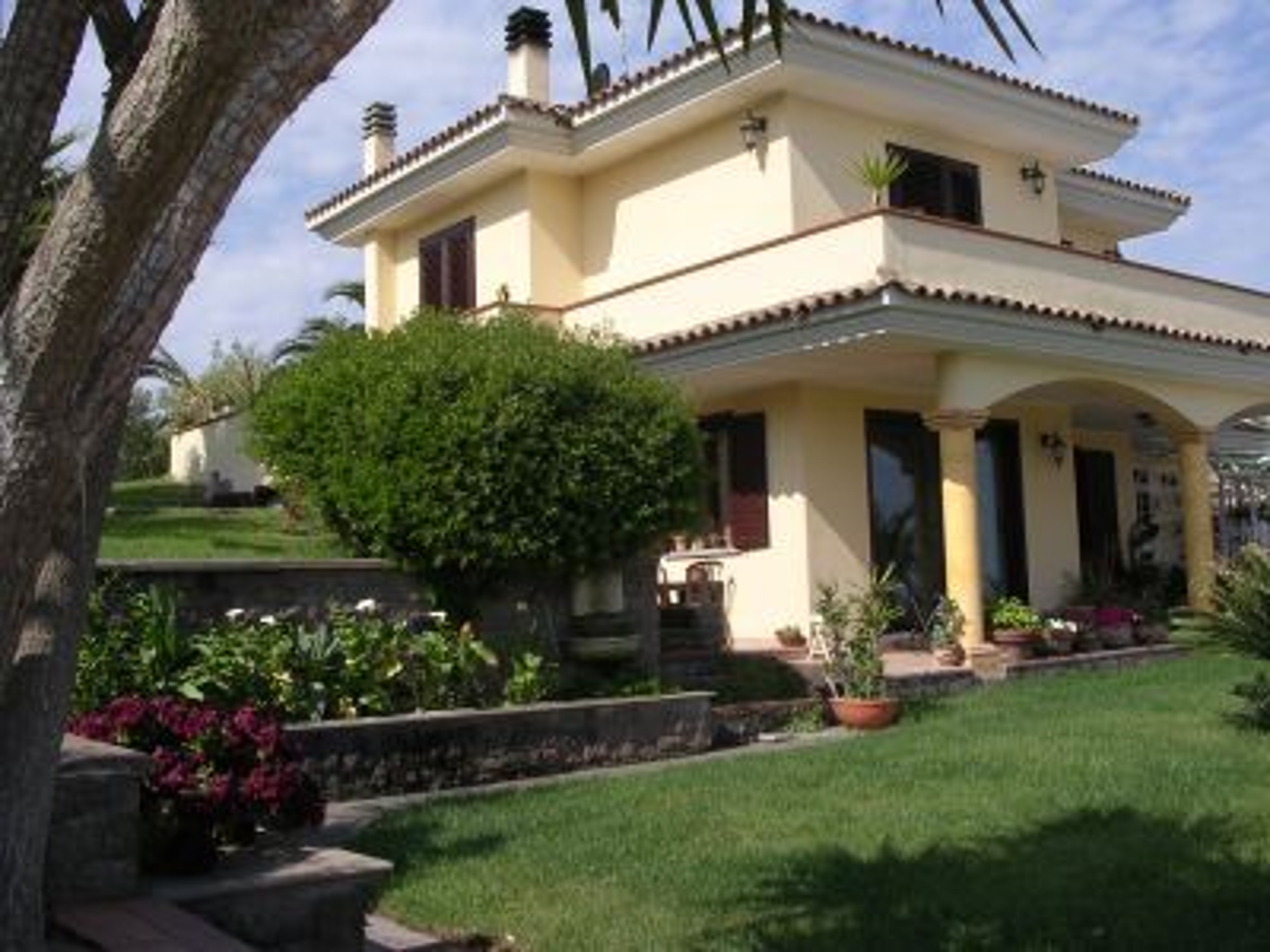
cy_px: 476
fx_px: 1394
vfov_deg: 37.7
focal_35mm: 38
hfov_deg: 49.0
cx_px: 635
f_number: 5.6
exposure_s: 1/351
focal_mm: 5.8
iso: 100
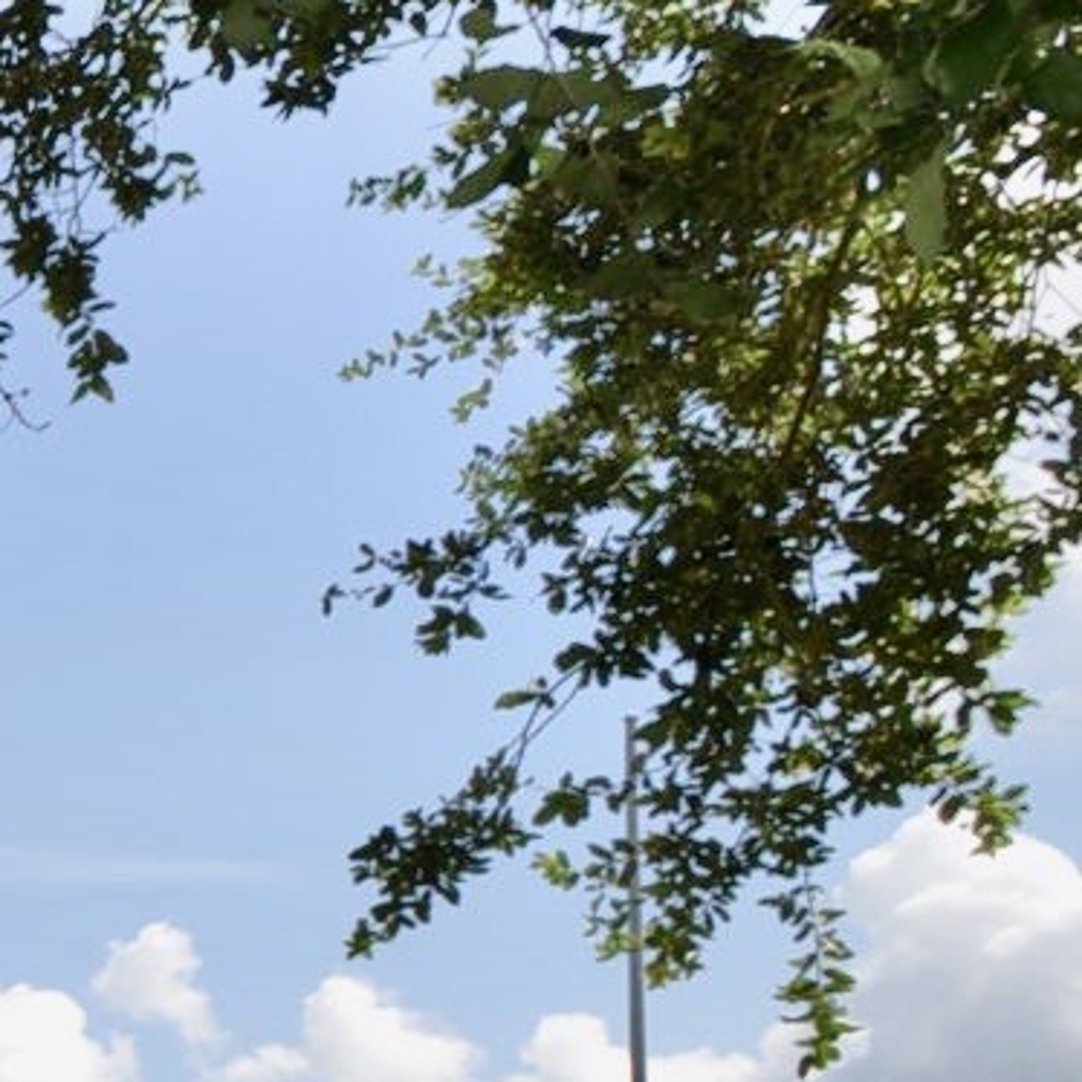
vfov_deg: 21.4
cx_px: -1649
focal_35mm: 73
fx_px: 2582
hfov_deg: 14.0
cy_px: 1400
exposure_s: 1/200
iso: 200
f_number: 11
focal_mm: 10
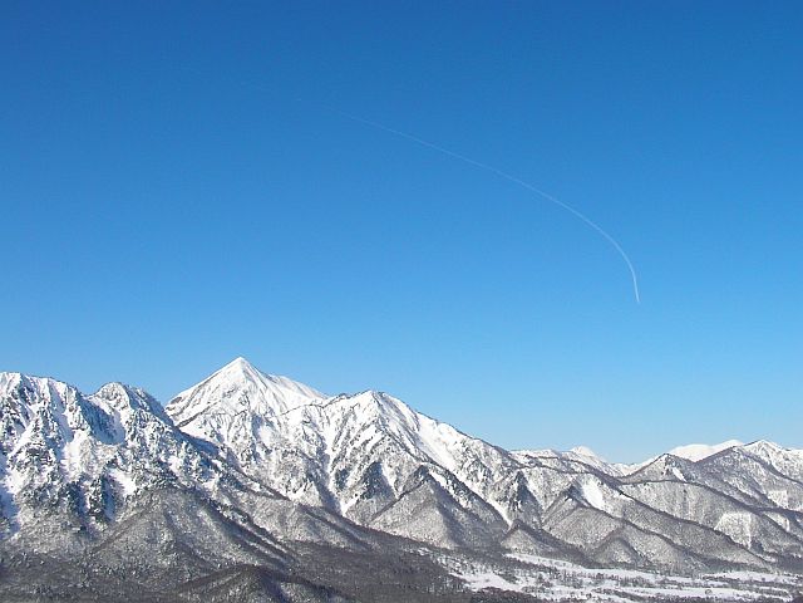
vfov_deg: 37.7
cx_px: 402
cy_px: 302
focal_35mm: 38
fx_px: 881
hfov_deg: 49.0
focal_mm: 5.8
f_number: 4
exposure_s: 1/962
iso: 50
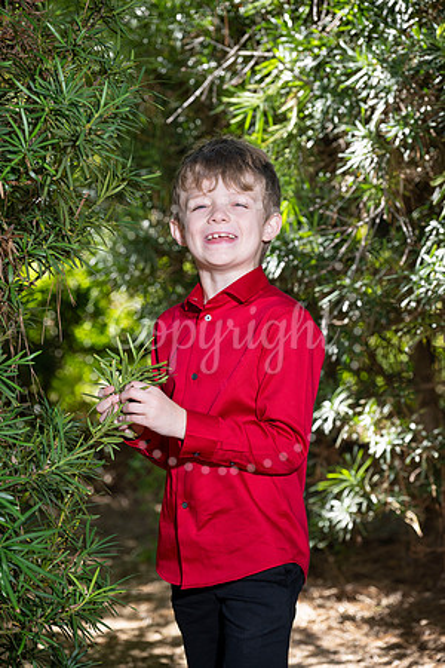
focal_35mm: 120
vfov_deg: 17.1
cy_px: 334
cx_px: 222
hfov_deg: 11.4
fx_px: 2225
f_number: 5.6
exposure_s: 1/200
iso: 200
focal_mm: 120
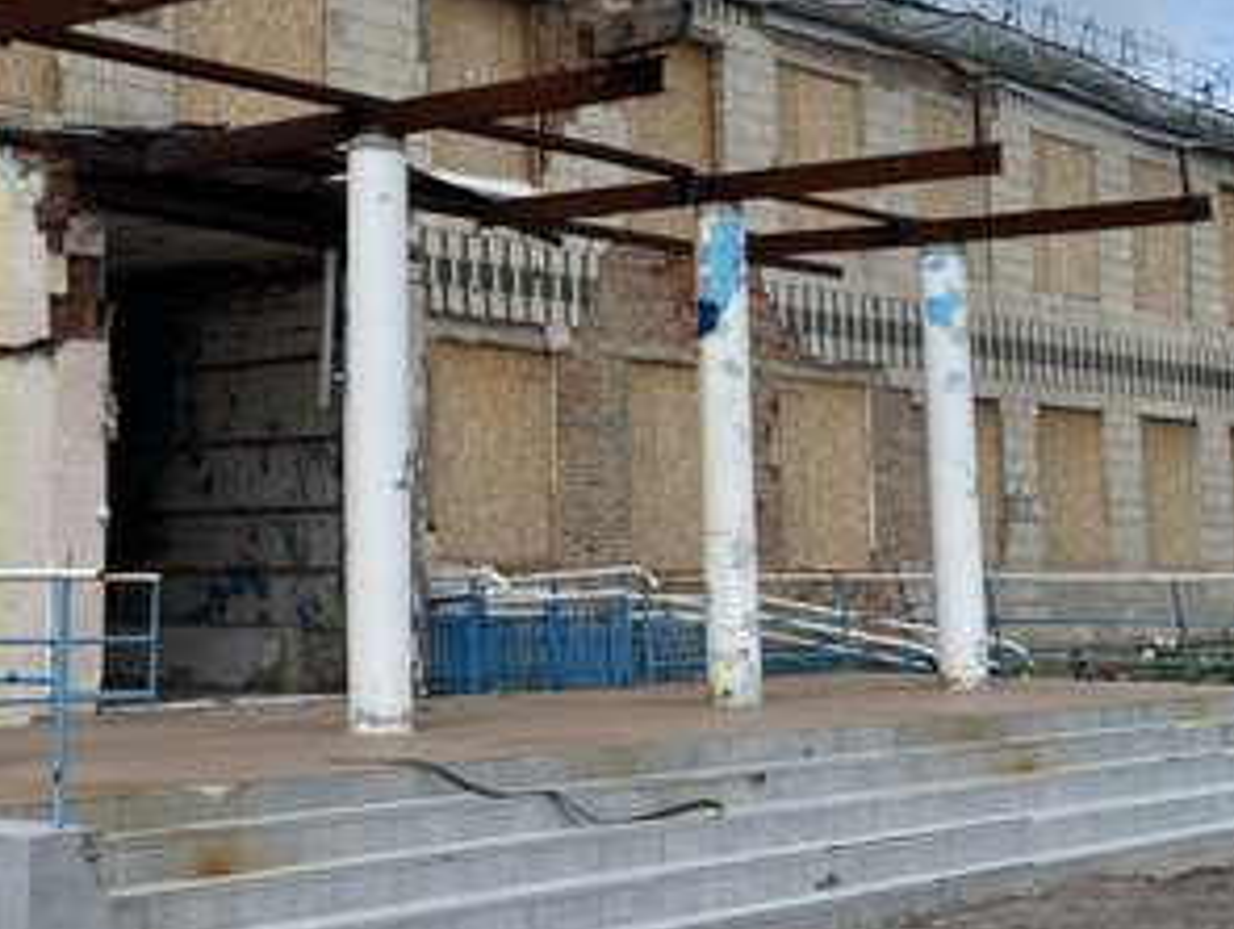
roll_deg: +1.6
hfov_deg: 29.7
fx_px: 2320
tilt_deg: +6.6
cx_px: 464
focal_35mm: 65
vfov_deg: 22.6
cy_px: 318
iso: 64
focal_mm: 6.76
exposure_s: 1/4049
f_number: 1.78
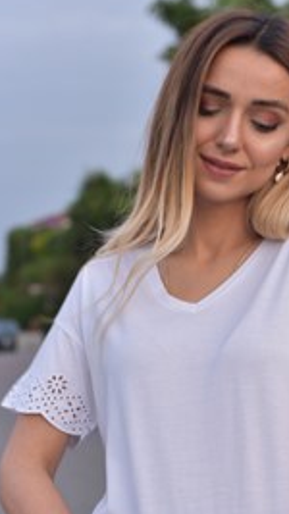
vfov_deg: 23.3
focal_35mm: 91
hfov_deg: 13.2
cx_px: 252
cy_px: 360
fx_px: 1241
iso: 1000
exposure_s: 1/30
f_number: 4
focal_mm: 50
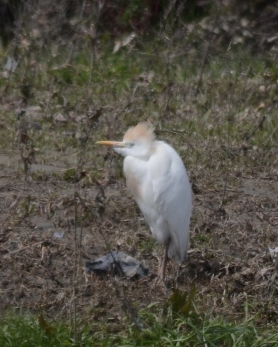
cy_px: 174
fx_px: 6538
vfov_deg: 3.0
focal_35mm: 636
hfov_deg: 2.4
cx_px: 155
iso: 100
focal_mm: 300
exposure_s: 1/640
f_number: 8
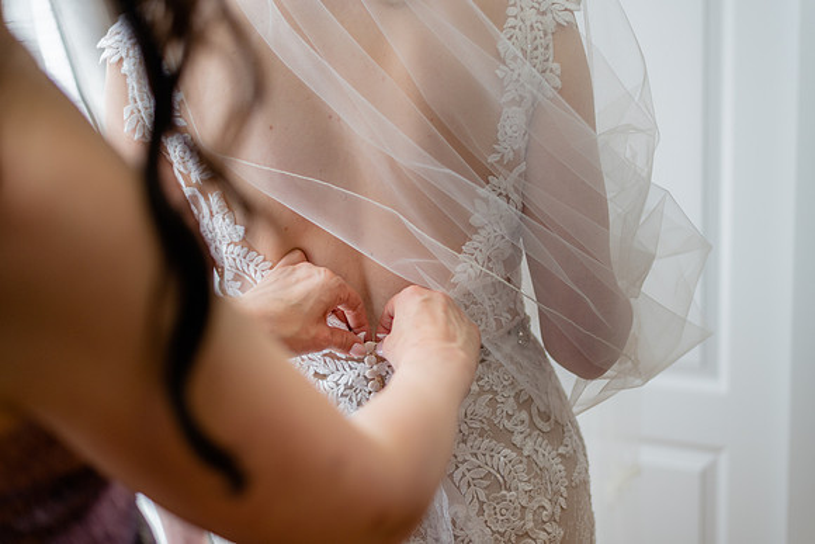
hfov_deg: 39.6
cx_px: 408
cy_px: 272
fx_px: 1132
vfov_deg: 27.0
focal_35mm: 50
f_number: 1.8
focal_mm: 50
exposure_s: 1/200
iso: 250
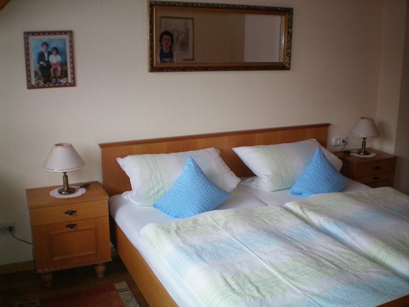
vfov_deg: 37.7
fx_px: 449
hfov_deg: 49.0
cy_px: 154
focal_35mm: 38
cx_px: 204
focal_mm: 6.3
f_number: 3.1
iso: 125
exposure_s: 1/60
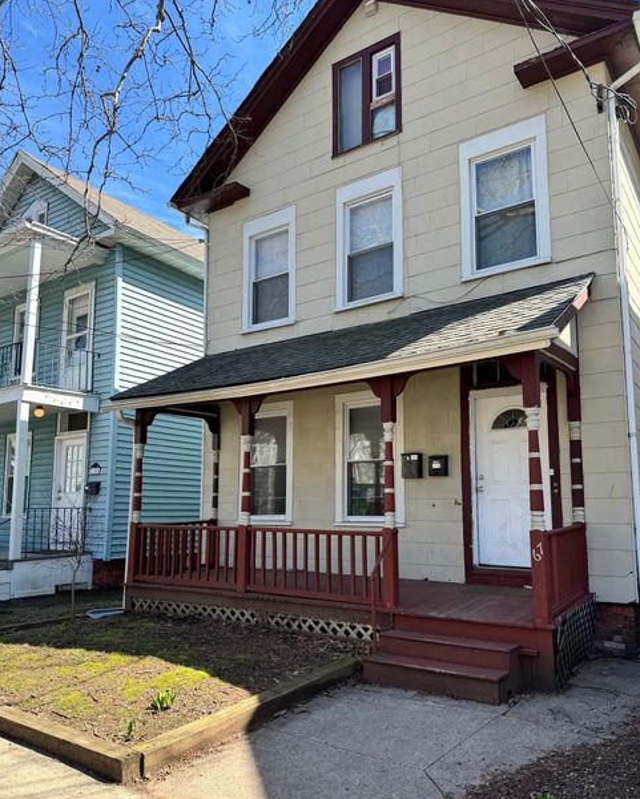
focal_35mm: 26
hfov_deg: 54.9
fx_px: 615
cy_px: 439
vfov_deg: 65.9
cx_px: 310
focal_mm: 6.86
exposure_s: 1/1151
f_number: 1.78
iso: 80
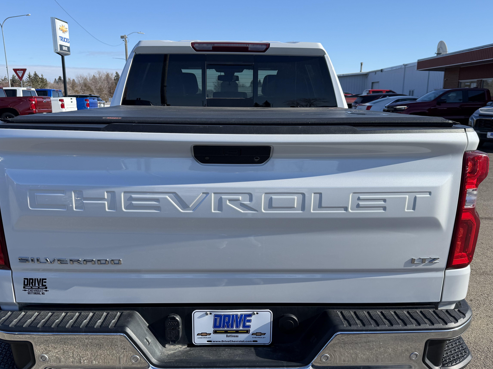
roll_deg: -0.3
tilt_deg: -14.3
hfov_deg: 60.0
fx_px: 427
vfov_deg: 46.7
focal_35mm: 30
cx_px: 238
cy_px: 206
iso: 80
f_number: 1.78
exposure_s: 1/4673
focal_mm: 6.76
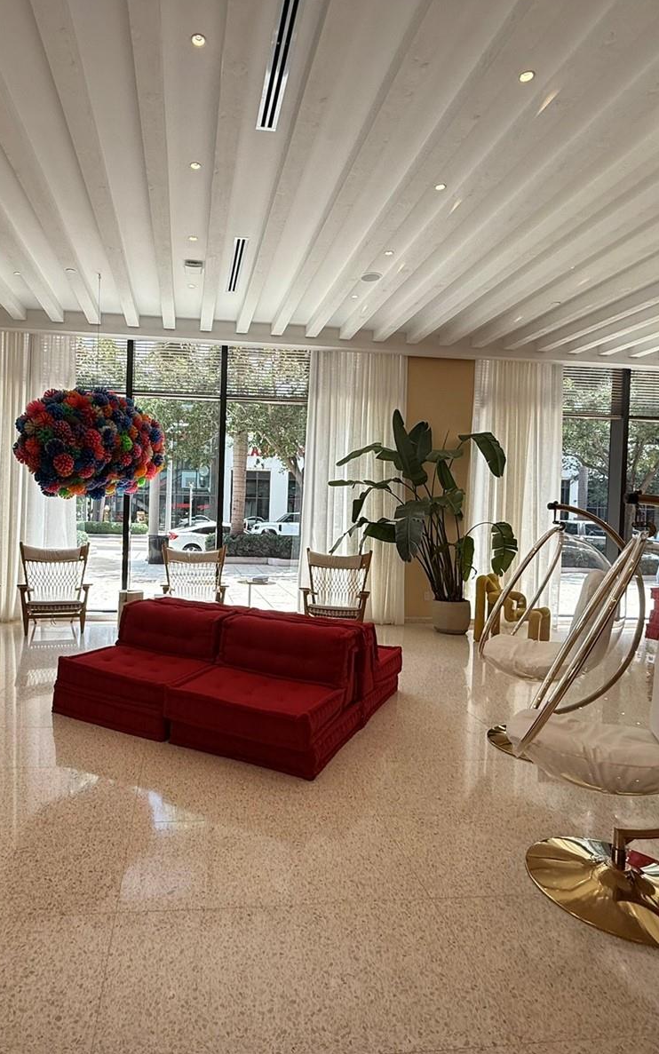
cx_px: 248
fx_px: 575
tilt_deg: -0.1
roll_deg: -1.6
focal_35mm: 20
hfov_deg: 58.9
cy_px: 523
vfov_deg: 85.1
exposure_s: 1/472
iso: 50
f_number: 2.2
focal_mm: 2.22
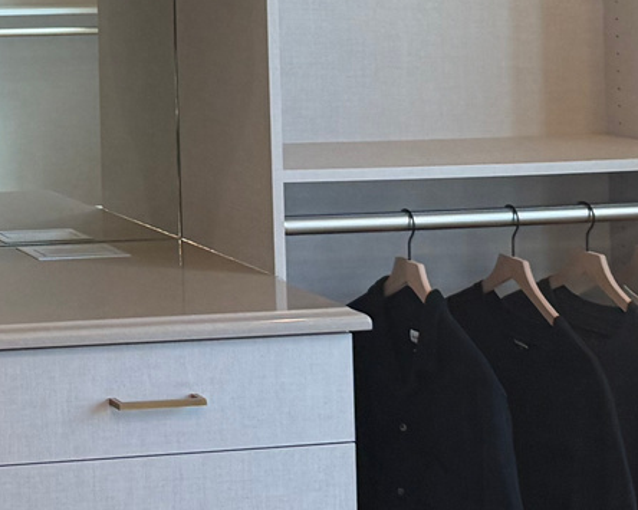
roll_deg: +0.3
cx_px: -254
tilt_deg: +3.7
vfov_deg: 13.5
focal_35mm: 108
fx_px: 2039
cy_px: -249
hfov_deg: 16.5
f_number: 1.78
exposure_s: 1/179
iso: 160
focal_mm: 6.76
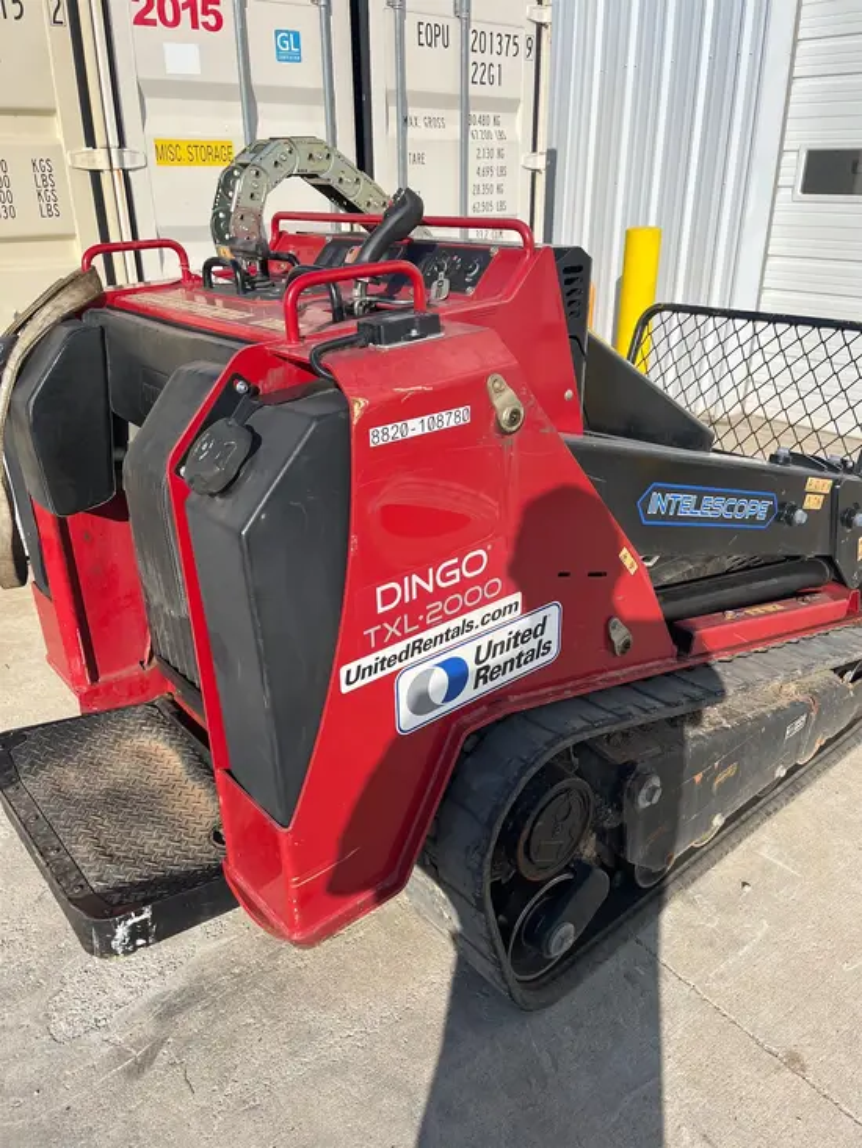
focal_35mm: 26
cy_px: 574
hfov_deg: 53.1
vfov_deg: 67.3
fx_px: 863
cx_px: 431
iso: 50
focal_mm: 5.1
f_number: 1.6
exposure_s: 1/2899
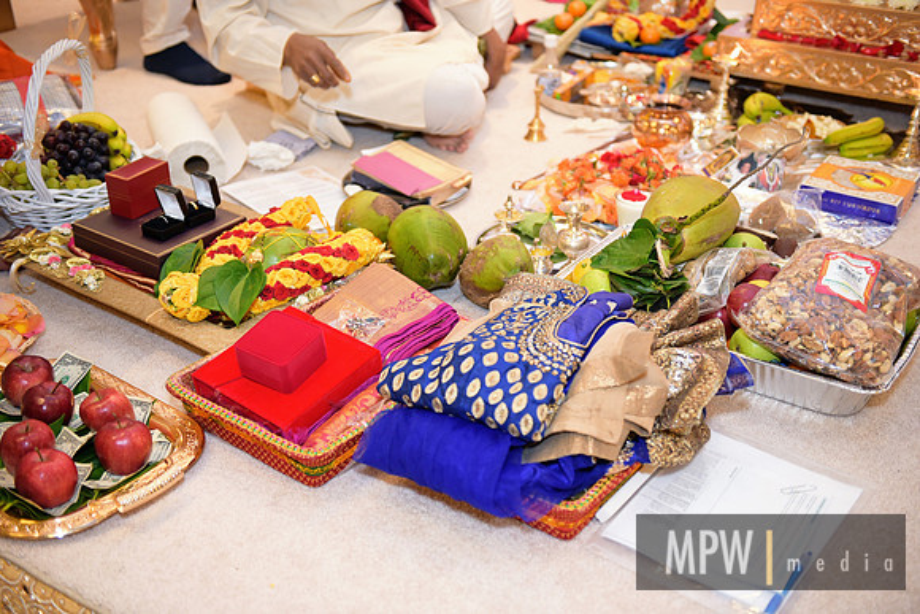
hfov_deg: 43.6
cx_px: 460
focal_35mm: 45
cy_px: 307
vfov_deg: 29.9
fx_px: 1150
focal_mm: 45
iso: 2000
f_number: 2.8
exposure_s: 1/200
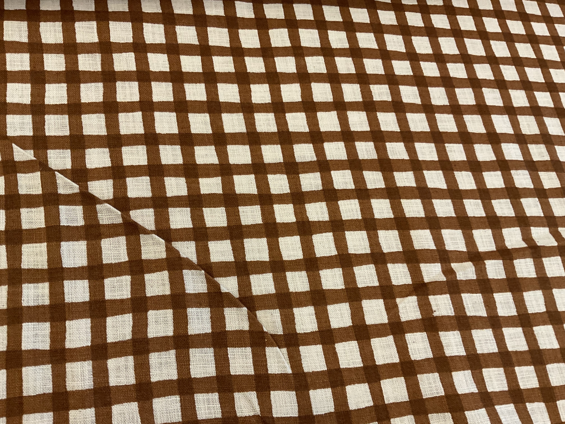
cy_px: 212
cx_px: 282
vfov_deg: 48.2
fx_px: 473
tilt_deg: -70.4
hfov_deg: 61.7
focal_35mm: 29
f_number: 1.8
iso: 100
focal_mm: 3
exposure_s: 1/50
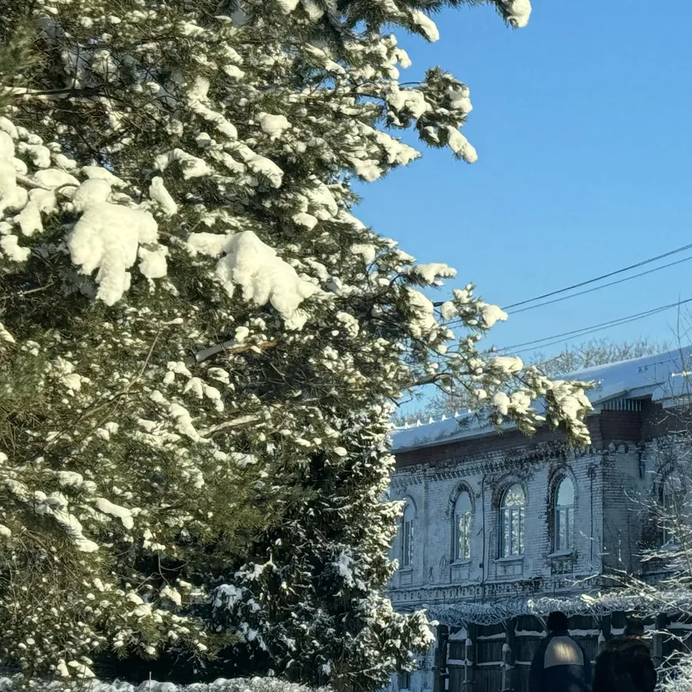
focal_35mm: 109
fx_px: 2465
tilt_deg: +10.8
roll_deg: -1.3
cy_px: 289
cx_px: 882
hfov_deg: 15.3
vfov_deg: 16.0
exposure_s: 1/1818
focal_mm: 6.86
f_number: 1.78
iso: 64
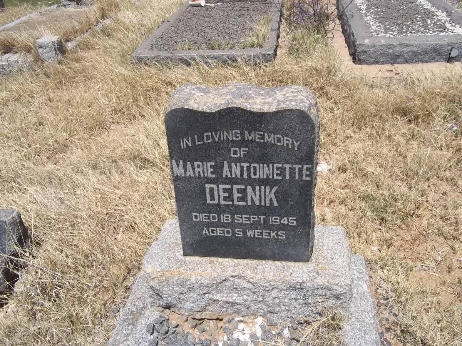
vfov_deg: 44.2
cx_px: 231
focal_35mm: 32
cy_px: 173
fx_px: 427
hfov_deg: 56.8
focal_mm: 5.7
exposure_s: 1/500
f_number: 5.5
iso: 80
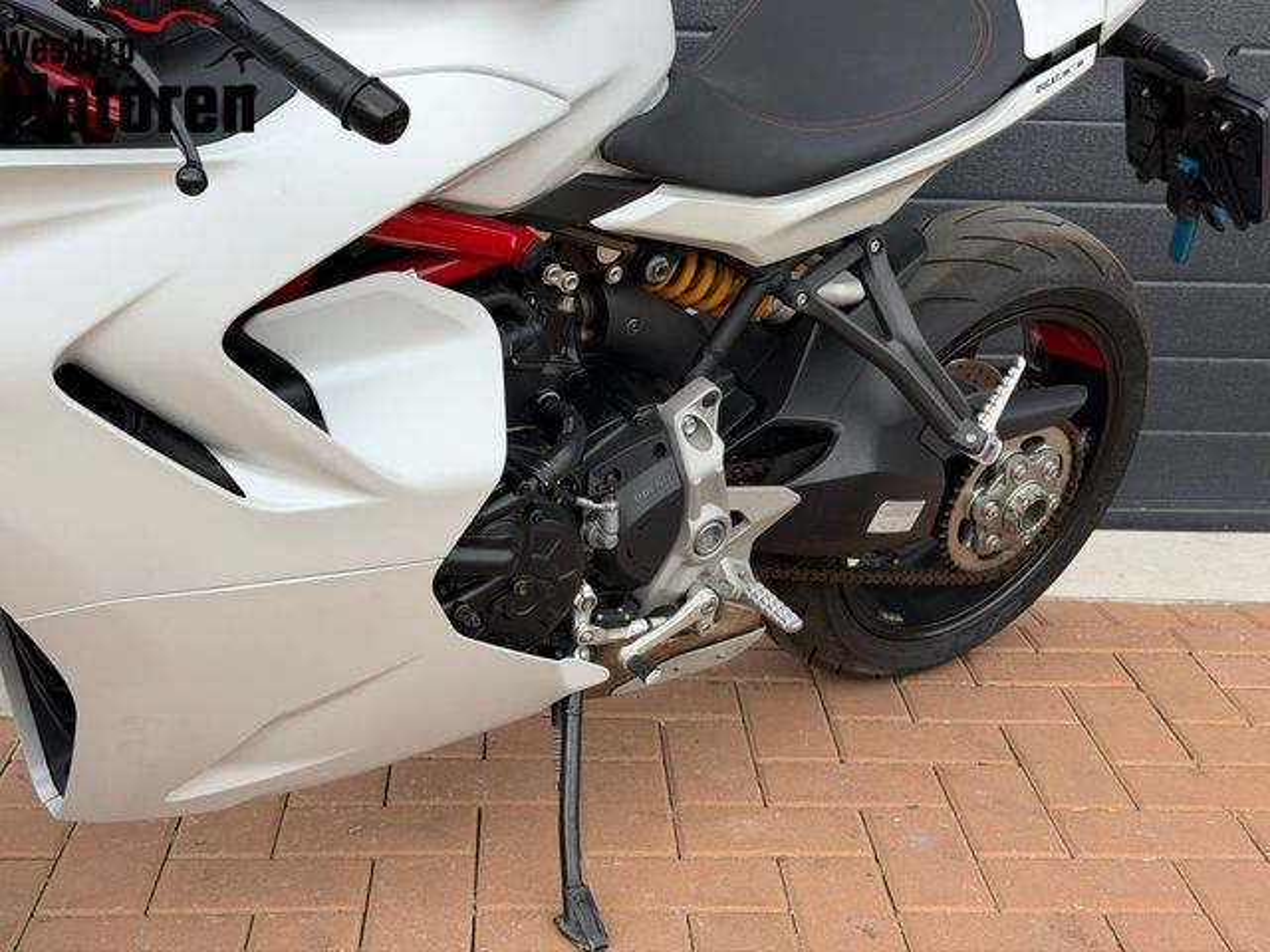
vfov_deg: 30.3
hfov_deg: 39.7
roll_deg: -2.2
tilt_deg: -16.7
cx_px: 635
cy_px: 476
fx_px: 1761
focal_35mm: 48
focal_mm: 6.76
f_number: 1.78
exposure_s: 1/2146
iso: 80
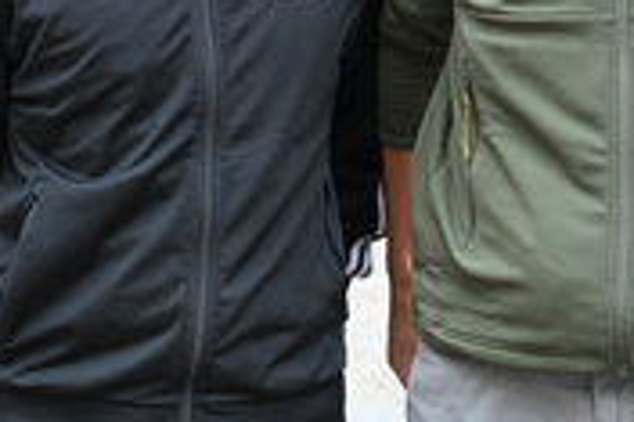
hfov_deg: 13.6
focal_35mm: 150
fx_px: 2639
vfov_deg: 8.9
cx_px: 519
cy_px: -215
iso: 1600
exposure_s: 1/200
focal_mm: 48
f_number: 4
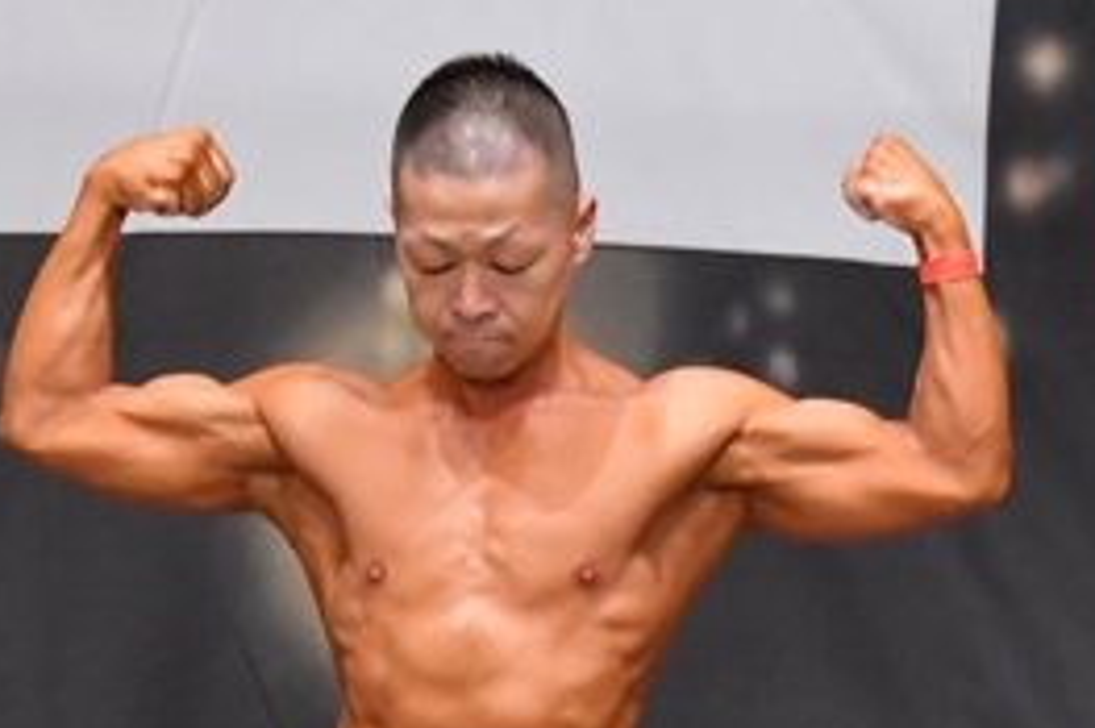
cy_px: 990
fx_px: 21521
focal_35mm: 708
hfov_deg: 2.9
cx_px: 414
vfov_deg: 1.9
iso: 6400
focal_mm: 160
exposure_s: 1/400
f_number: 5.6
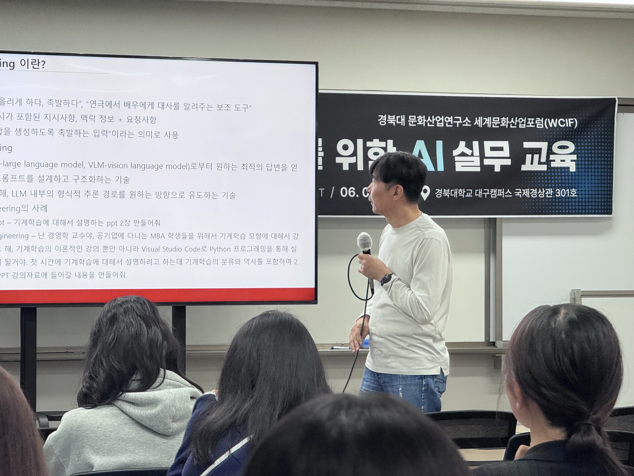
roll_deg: +0.0
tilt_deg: +0.5
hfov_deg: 16.4
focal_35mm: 120
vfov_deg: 12.3
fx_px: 2198
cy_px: 238
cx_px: 317
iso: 80
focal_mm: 15.66
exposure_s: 1/120
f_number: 2.8
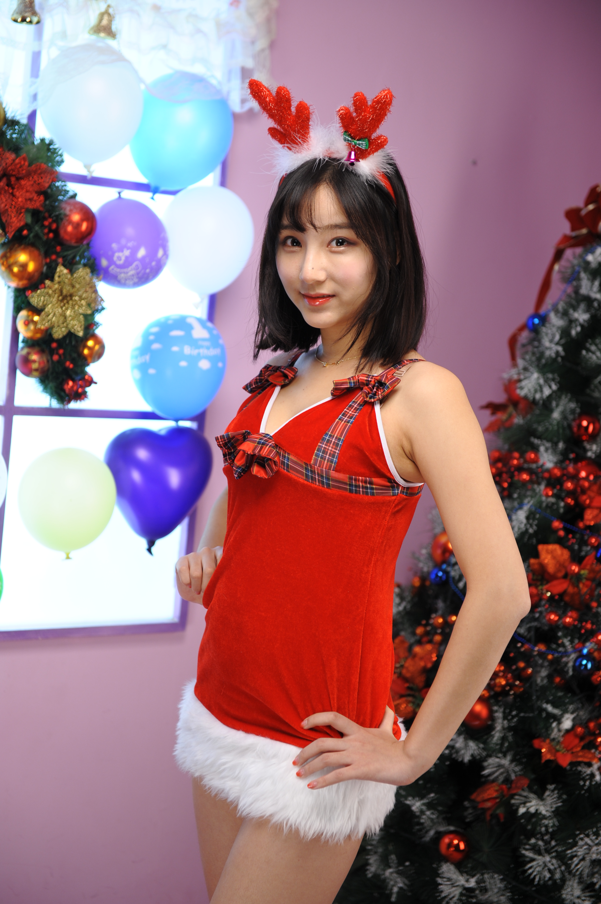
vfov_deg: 28.9
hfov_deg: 19.4
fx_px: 1755
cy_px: 452
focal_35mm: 70
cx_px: 300
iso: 400
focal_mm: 70
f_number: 3.5
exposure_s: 1/125
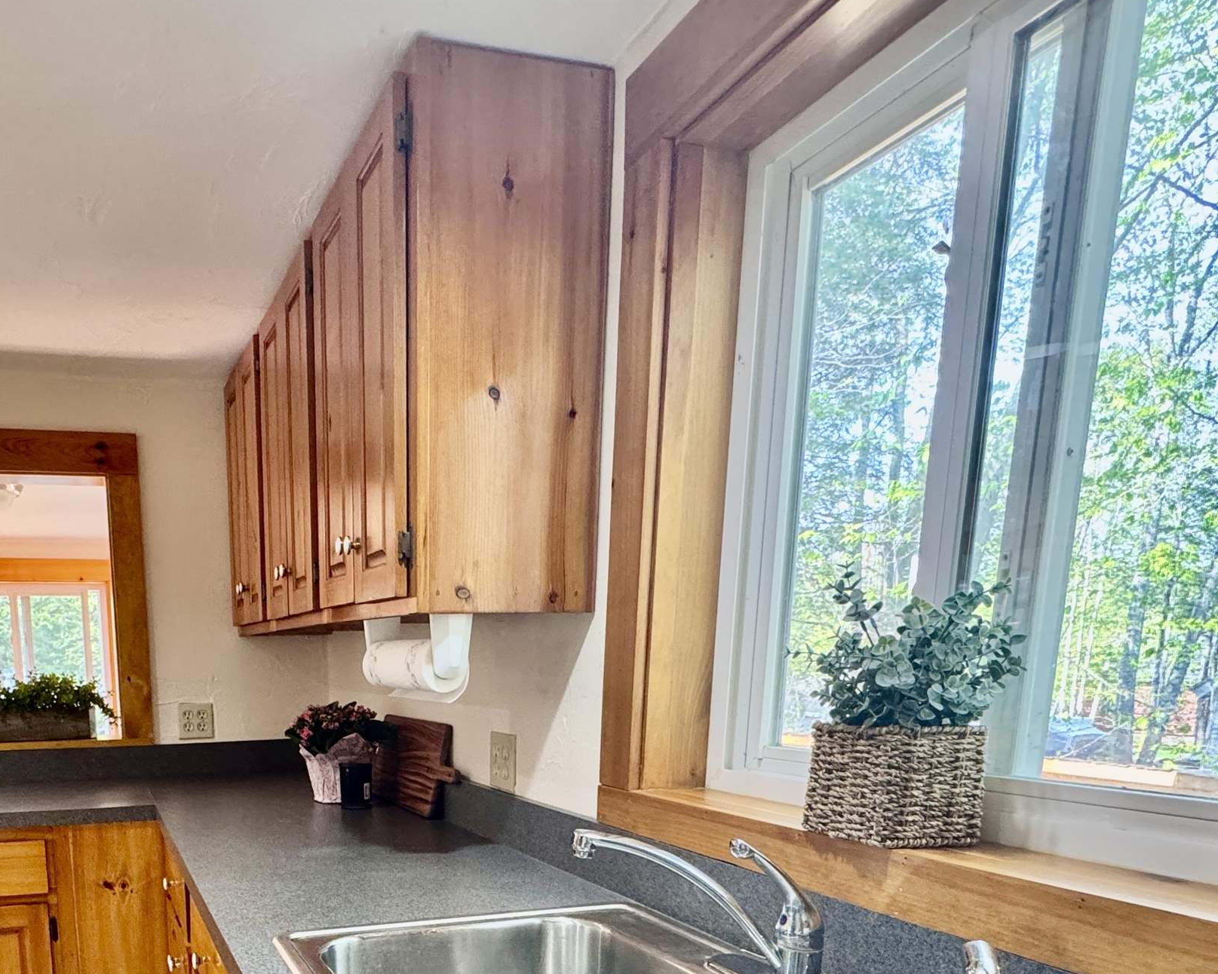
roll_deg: -0.1
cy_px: 847
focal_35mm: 26
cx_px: 347
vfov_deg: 49.8
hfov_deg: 63.2
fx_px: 937
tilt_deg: -11.6
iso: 320
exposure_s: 1/60
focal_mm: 2.22
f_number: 2.2
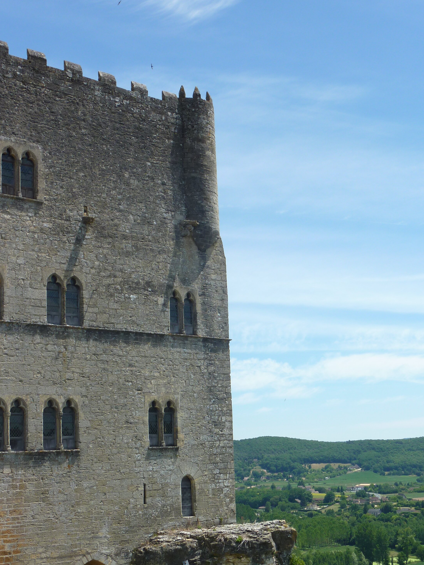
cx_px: 242
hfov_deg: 29.1
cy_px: 344
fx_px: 816
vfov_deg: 38.0
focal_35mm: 50
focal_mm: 6.5
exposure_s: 1/500
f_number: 4.5
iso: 80
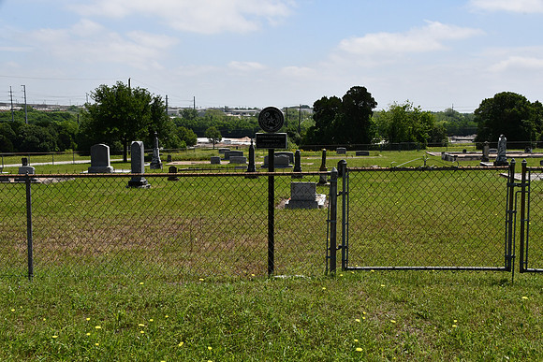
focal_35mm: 48
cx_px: 272
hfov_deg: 41.1
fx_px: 724
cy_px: 181
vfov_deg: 28.1
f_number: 16
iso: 800
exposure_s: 1/1000
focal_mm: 32
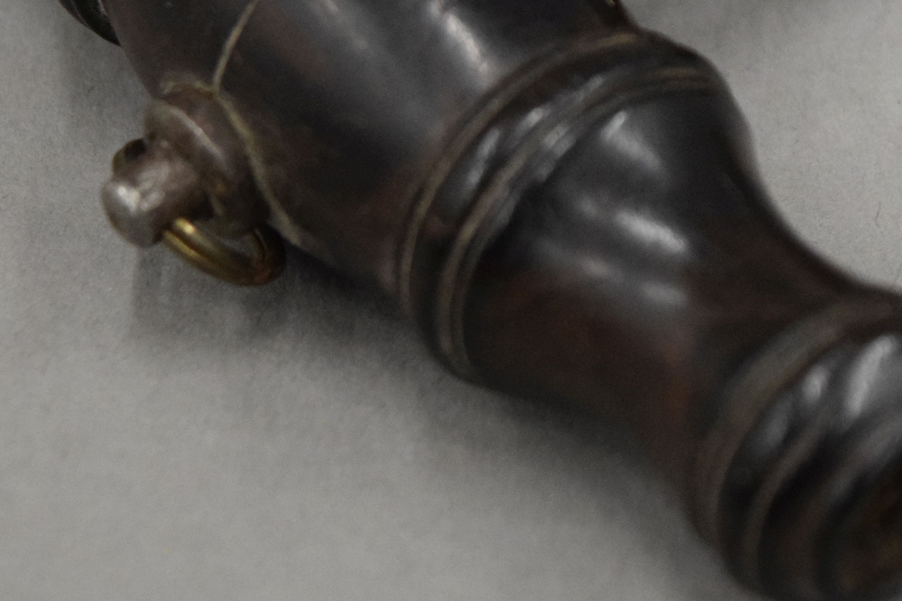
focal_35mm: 190
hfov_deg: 10.8
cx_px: 774
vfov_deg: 7.2
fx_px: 4764
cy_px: 2
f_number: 5.6
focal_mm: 55
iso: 3200
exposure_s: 1/125
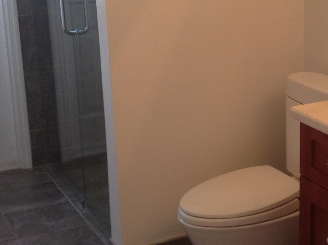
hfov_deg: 24.1
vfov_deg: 18.4
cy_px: 112
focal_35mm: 80
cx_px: 262
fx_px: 757
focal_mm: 3.3
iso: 50
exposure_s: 1/24
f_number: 2.4
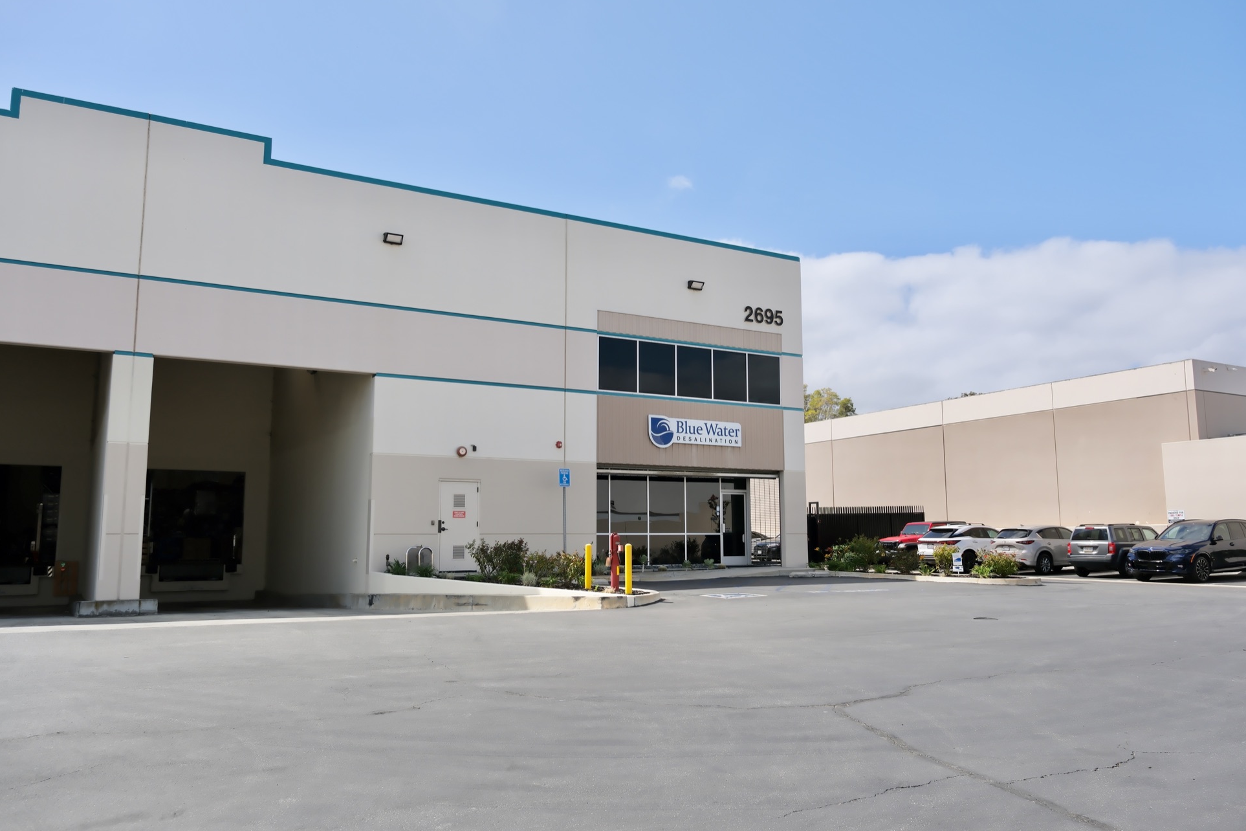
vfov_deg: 47.9
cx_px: 644
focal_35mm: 27
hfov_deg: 67.4
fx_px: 934
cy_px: 413
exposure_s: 1/550
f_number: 5.6
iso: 125
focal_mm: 17.1
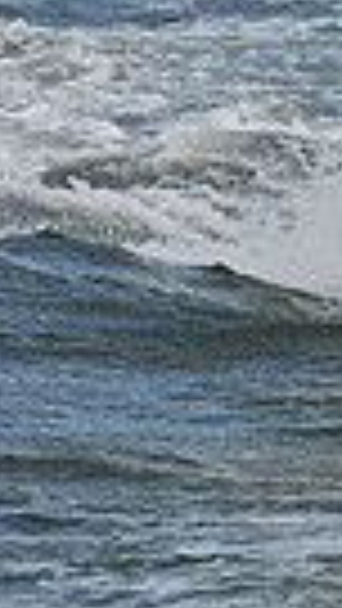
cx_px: 1224
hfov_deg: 1.3
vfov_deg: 2.3
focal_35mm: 947
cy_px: 52
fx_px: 15258
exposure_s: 1/800
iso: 200
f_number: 8
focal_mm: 140
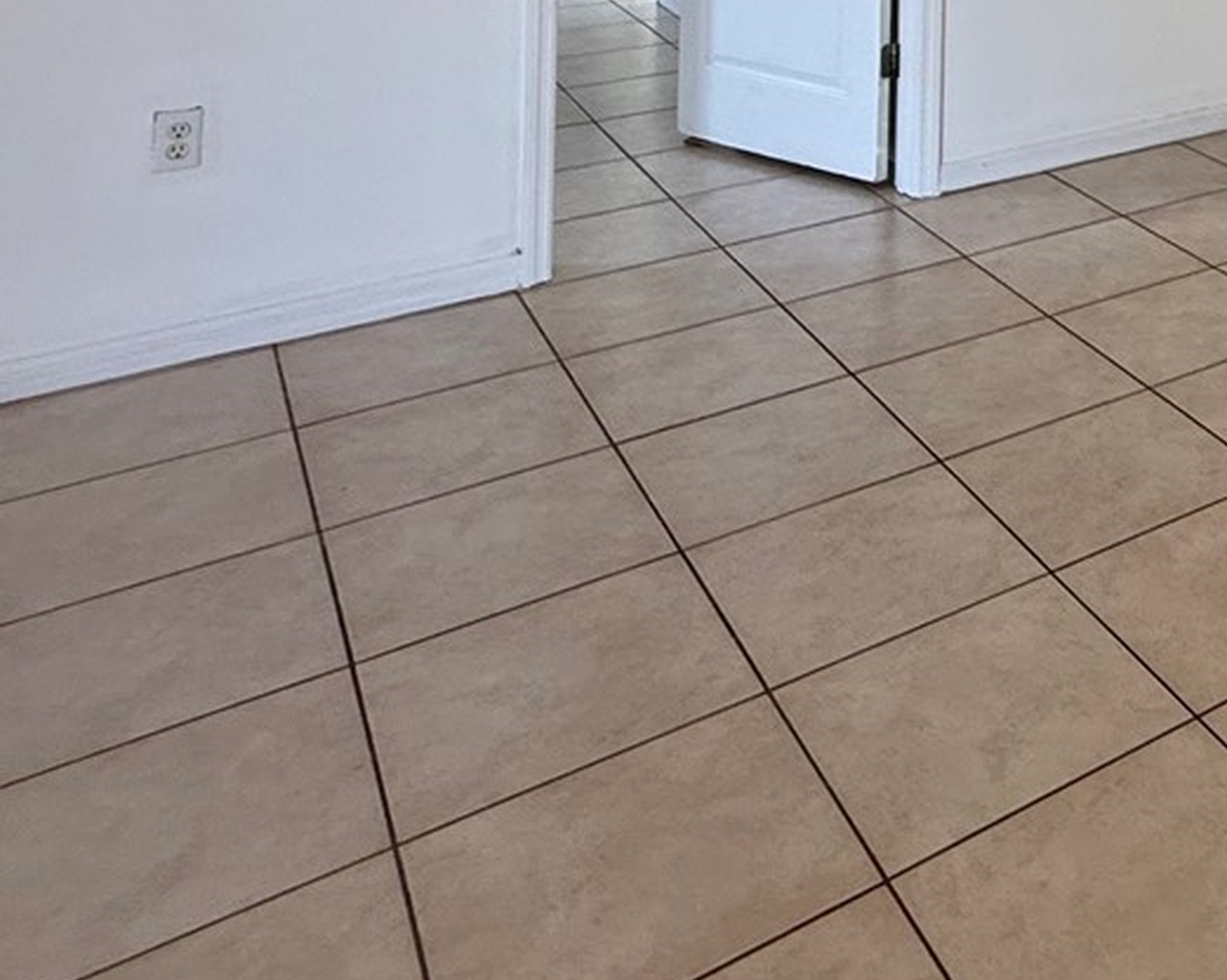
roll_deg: -1.0
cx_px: 1470
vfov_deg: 28.5
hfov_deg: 34.9
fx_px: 1524
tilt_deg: -0.7
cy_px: -327
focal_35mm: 42
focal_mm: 2.22
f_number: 2.2
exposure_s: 1/120
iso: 125
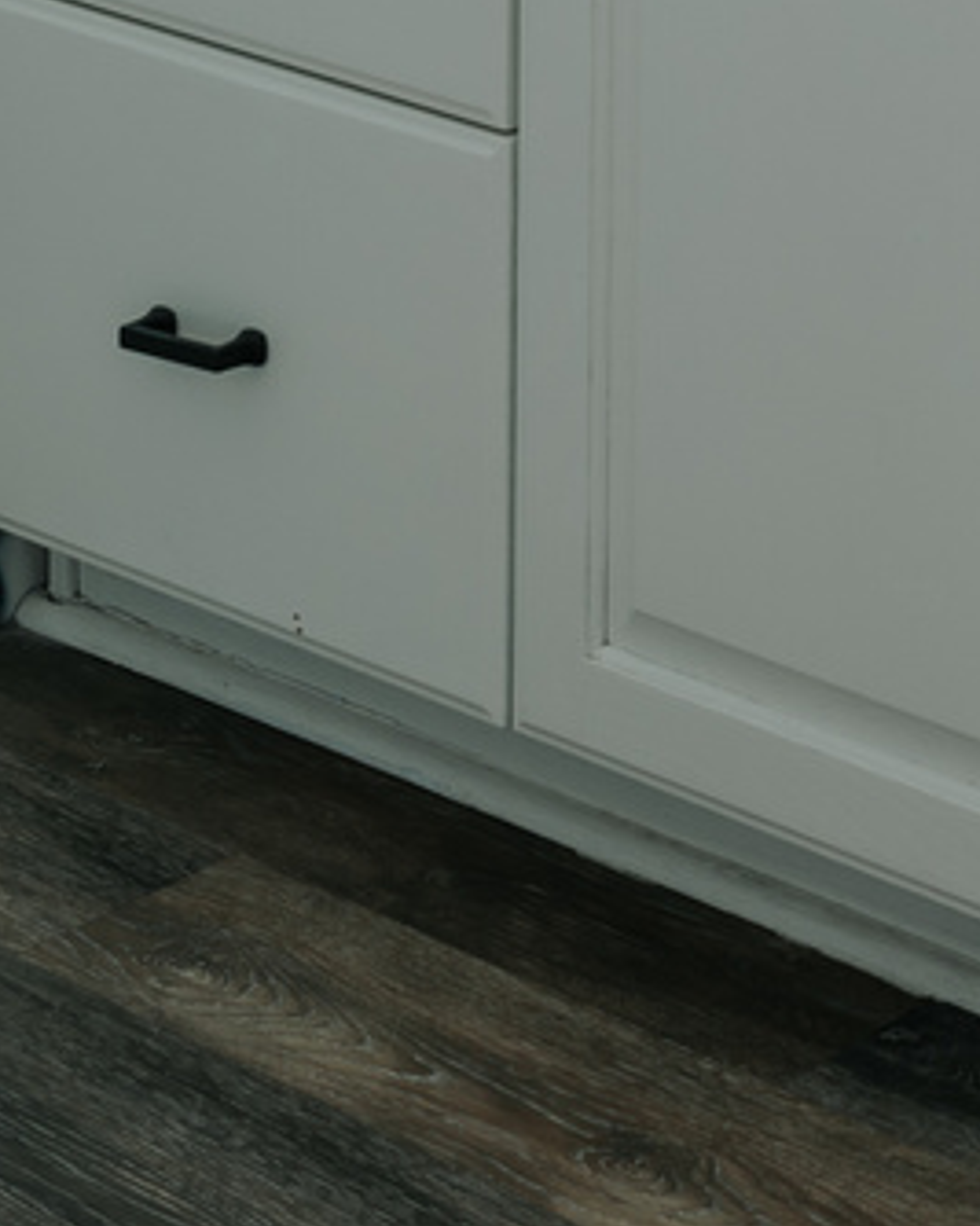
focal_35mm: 138
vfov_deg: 12.3
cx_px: 1751
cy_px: -1276
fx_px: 5006
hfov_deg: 10.5
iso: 80
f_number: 5.6
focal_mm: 24
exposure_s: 1/10
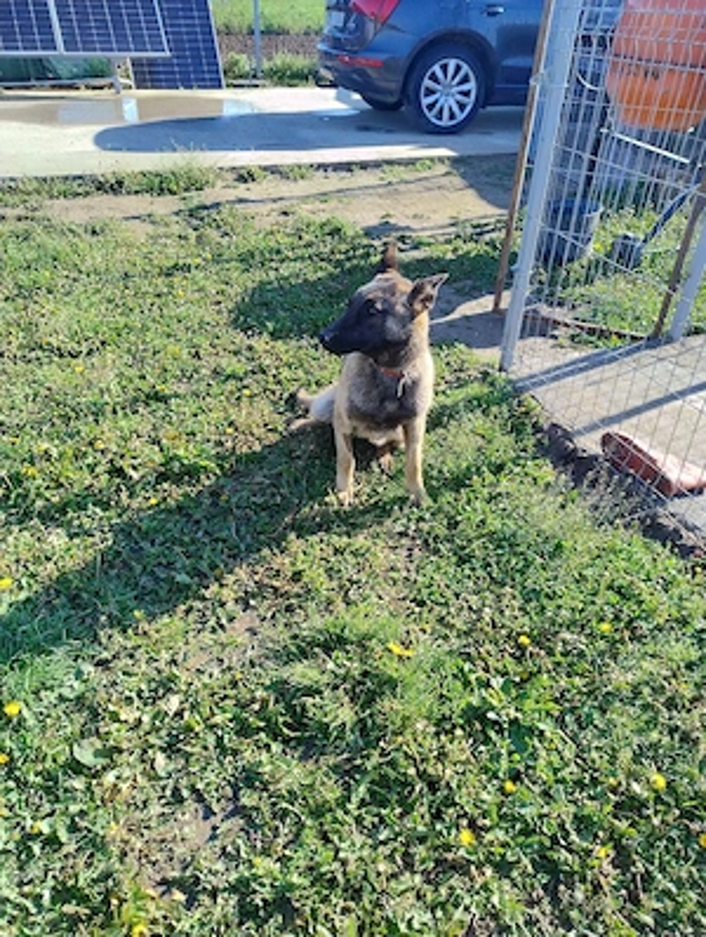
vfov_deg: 71.5
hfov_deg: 57.0
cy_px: 468
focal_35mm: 24
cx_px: 353
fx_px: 651
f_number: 1.8
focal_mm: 5.56
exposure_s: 1/455
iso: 100
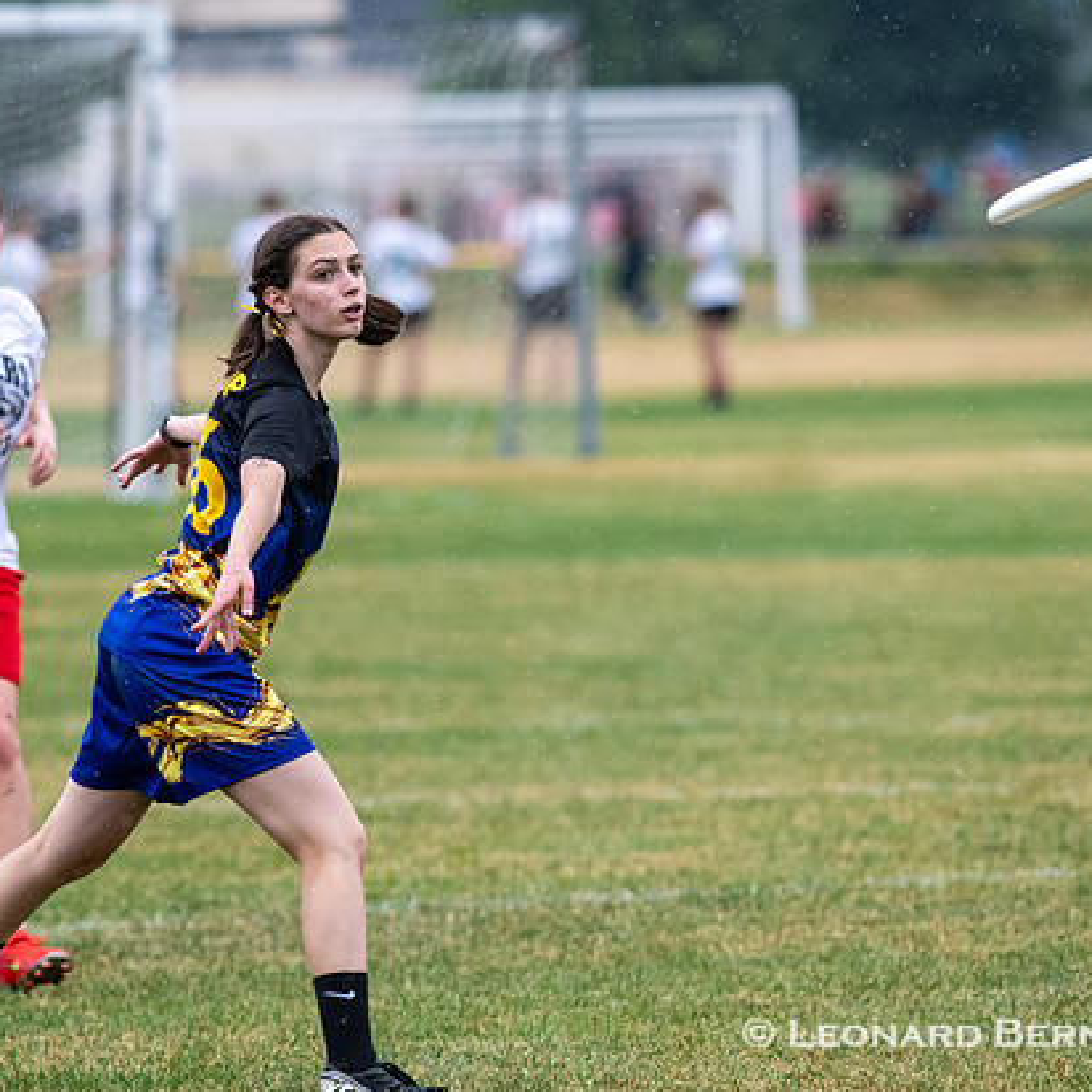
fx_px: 20593
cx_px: 460
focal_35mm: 577
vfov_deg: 3.0
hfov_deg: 3.0
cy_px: 546
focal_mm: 300
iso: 1600
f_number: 5.6
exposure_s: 1/2000
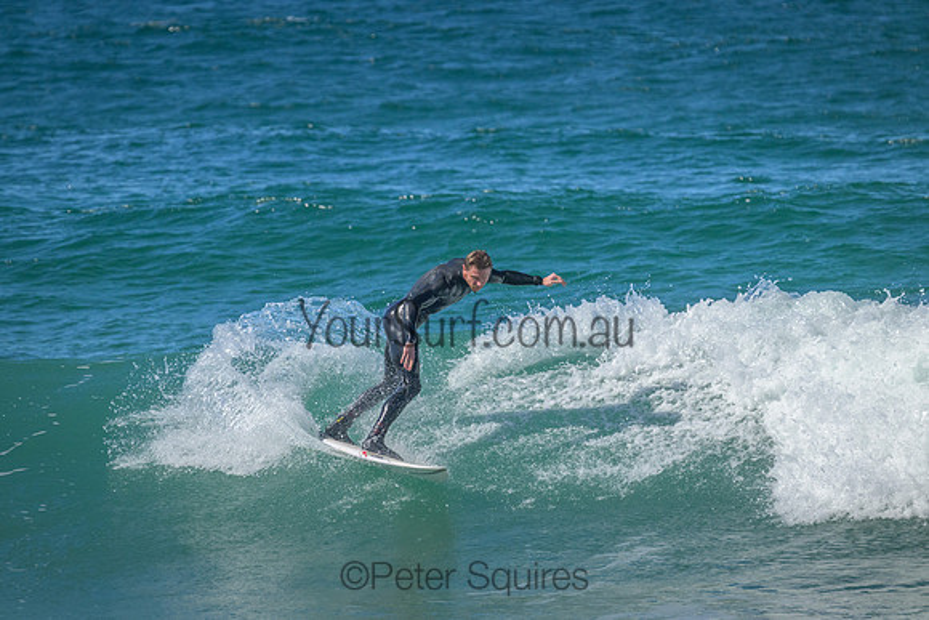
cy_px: 310
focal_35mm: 580
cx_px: 464
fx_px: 14970
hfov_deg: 3.6
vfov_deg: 2.4
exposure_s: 1/2000
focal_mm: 580
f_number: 11
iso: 2500
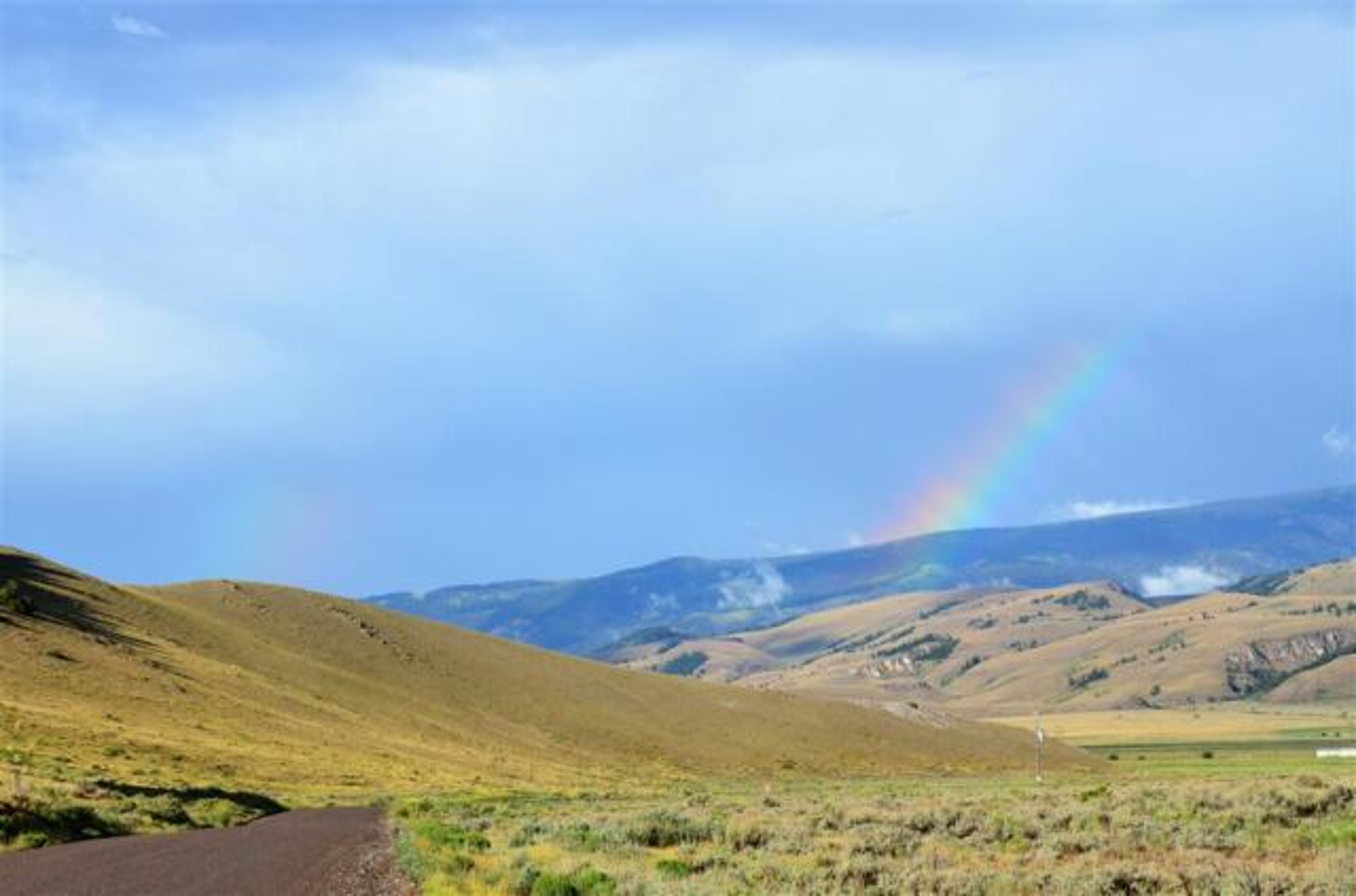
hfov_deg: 26.1
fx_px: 2930
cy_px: 448
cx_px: 678
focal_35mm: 78
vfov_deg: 17.4
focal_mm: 52
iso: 200
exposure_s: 1/400
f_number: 10
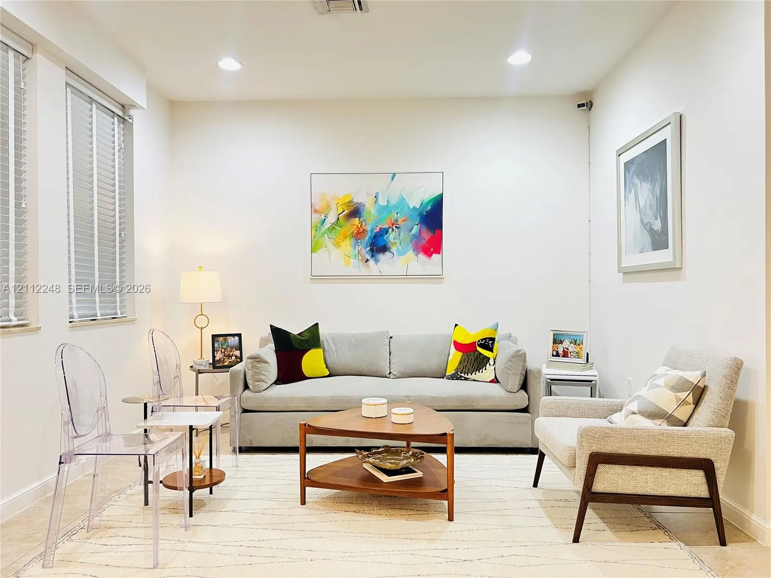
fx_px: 579
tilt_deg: +0.3
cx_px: 386
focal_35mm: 26
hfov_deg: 67.3
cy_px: 289
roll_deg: +0.3
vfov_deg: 53.1
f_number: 1.5
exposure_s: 1/60
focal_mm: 5.7
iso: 250
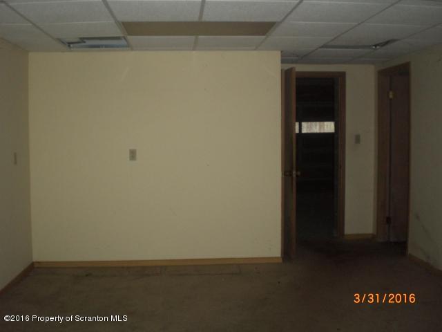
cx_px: 221
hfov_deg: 49.0
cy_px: 166
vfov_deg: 37.7
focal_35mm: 38
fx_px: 485
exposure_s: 1/60
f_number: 3.1
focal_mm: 6.3
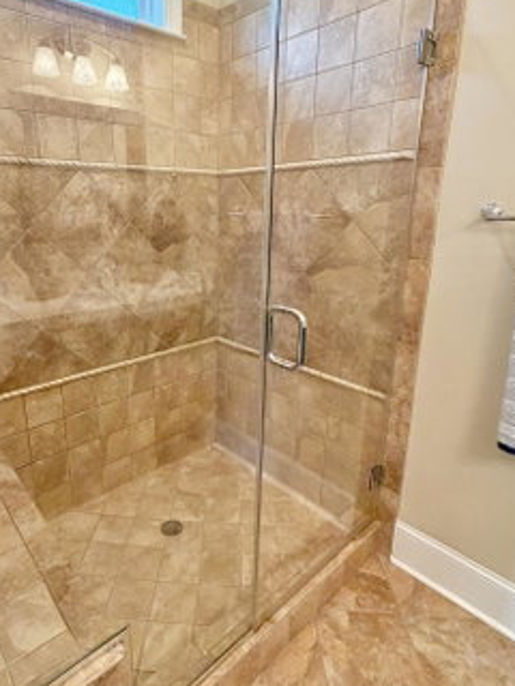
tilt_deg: -14.4
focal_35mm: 21
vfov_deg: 78.8
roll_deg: +0.3
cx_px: 195
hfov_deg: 62.6
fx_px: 417
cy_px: 315
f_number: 2.2
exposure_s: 1/60
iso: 320
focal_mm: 2.22
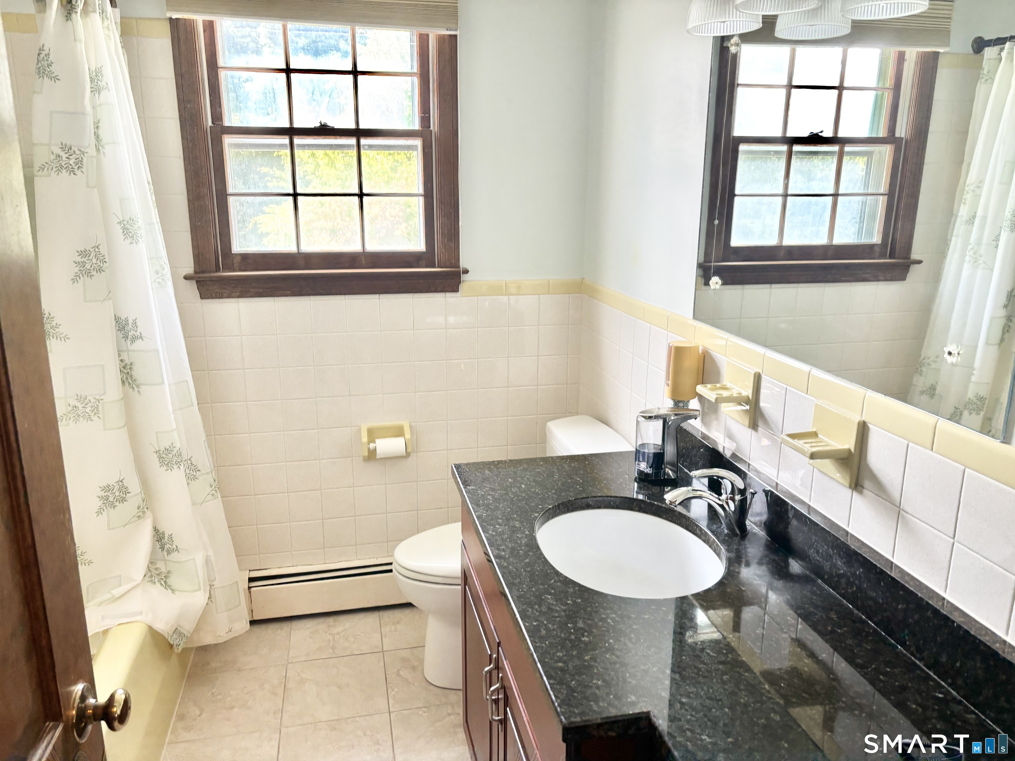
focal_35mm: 26
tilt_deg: -13.1
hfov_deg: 67.3
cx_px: 508
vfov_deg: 53.1
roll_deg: -0.3
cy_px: 380
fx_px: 762
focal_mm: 5.96
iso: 125
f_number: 1.6
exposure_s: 1/60
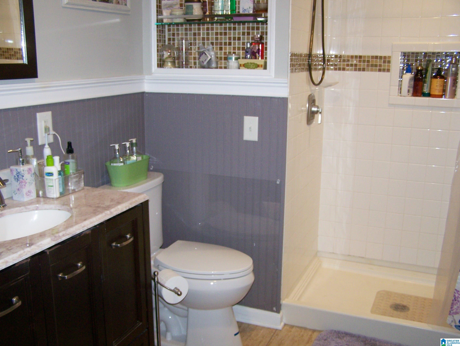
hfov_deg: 48.9
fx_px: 505
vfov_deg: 37.8
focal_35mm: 38
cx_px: 230
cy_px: 173
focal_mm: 6.3
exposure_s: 1/60
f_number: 2.8
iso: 160
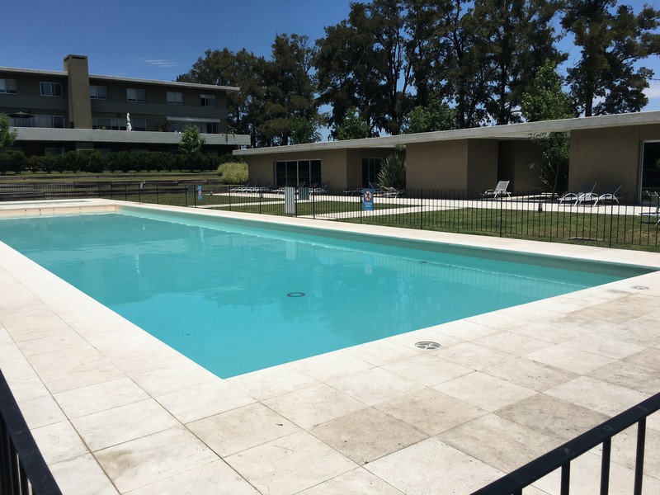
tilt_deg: -6.9
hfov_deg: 61.7
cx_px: 330
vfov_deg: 48.2
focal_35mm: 29
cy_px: 248
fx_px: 553
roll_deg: +1.9
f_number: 2.2
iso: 25
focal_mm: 4.15
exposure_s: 1/4525
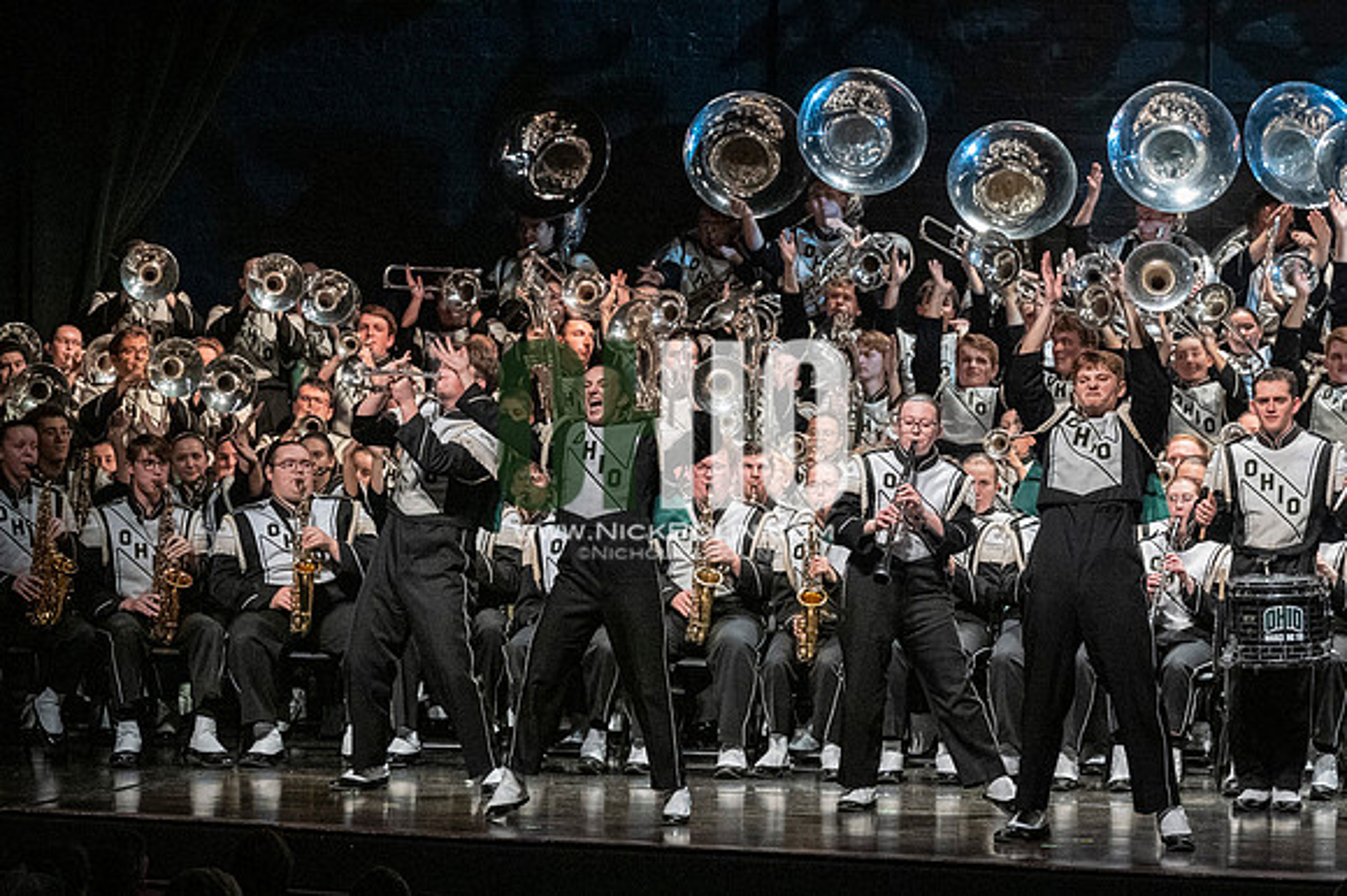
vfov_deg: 7.3
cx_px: 674
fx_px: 6993
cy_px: 448
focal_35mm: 187
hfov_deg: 11.0
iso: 4000
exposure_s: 1/500
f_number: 4
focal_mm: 125
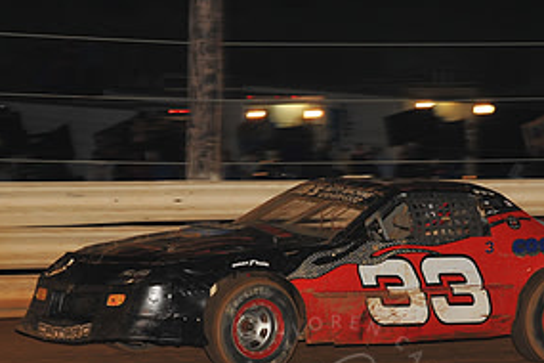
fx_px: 4457
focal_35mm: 295
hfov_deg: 7.0
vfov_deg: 4.7
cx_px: 336
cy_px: 254
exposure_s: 1/320
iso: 1000
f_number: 6.3
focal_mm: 145
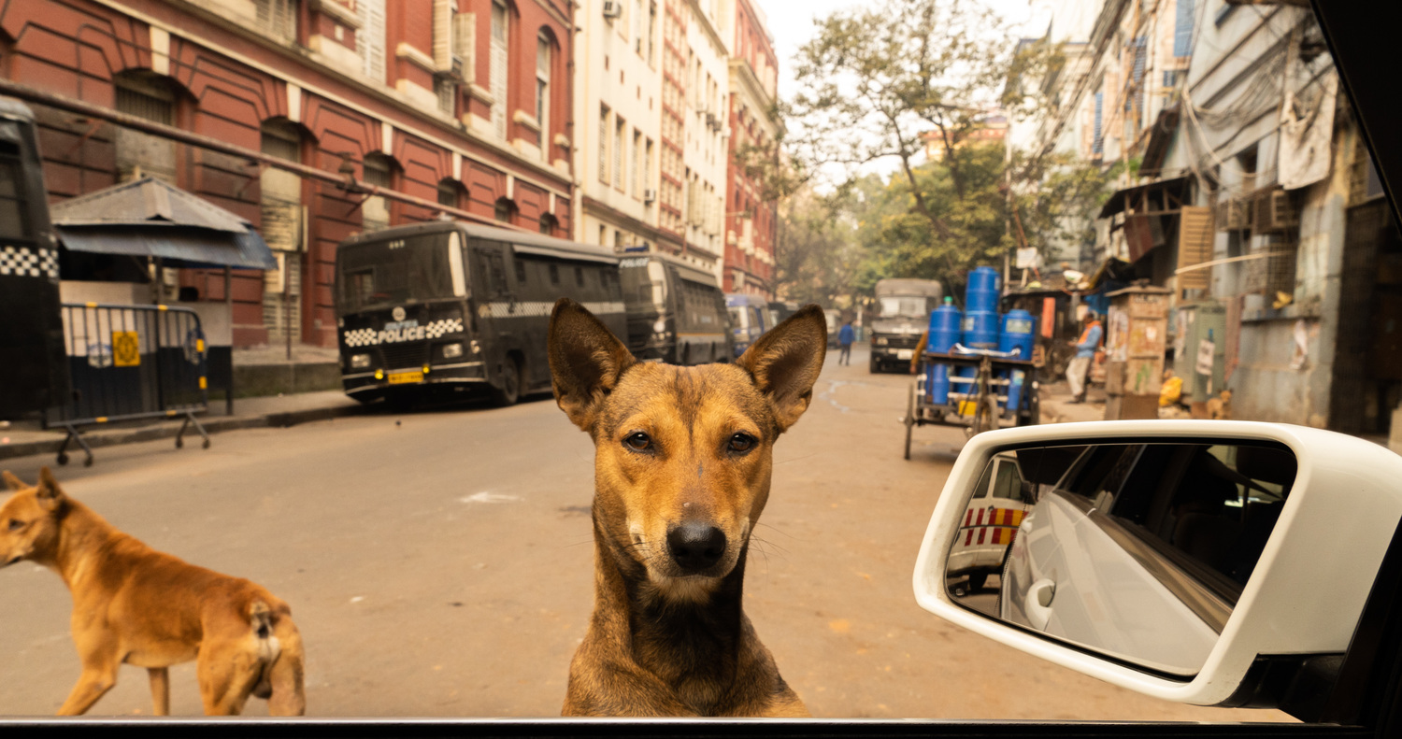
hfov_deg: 66.8
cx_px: 699
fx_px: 1064
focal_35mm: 29
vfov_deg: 38.2
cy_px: 447
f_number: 9
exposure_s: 1/100
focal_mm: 18
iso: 800
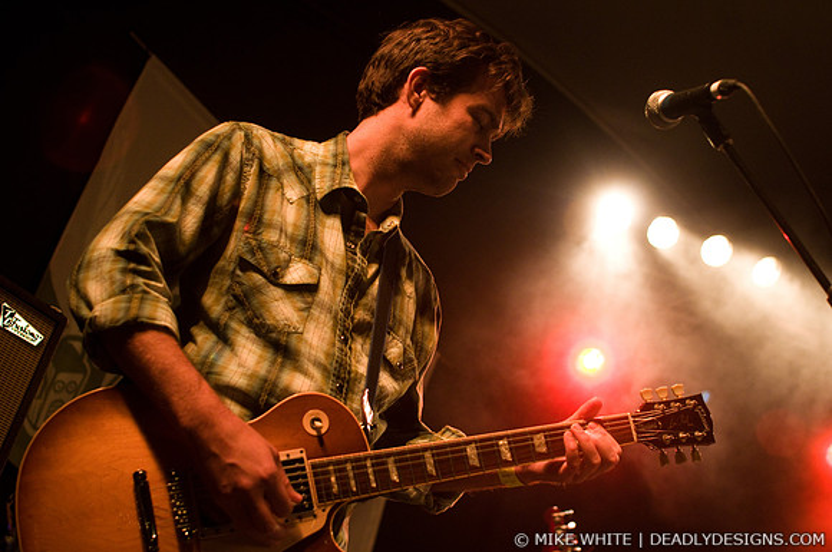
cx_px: 416
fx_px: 1212
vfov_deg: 25.7
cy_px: 276
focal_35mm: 52
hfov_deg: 37.9
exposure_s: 1/50
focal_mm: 35
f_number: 3.2
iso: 1000
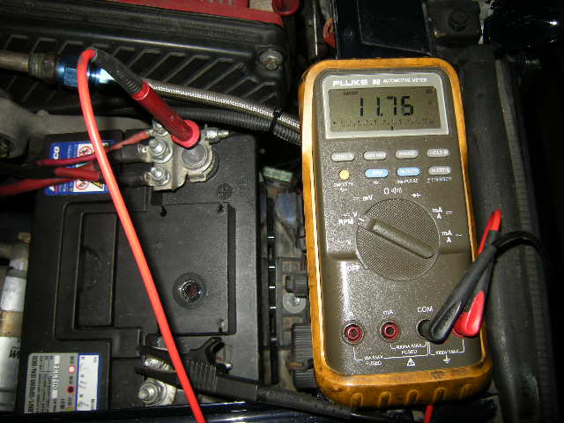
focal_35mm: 28
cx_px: 282
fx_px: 456
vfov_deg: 49.7
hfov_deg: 63.4
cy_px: 212
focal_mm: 4.7
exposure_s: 1/60
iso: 64
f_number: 2.8
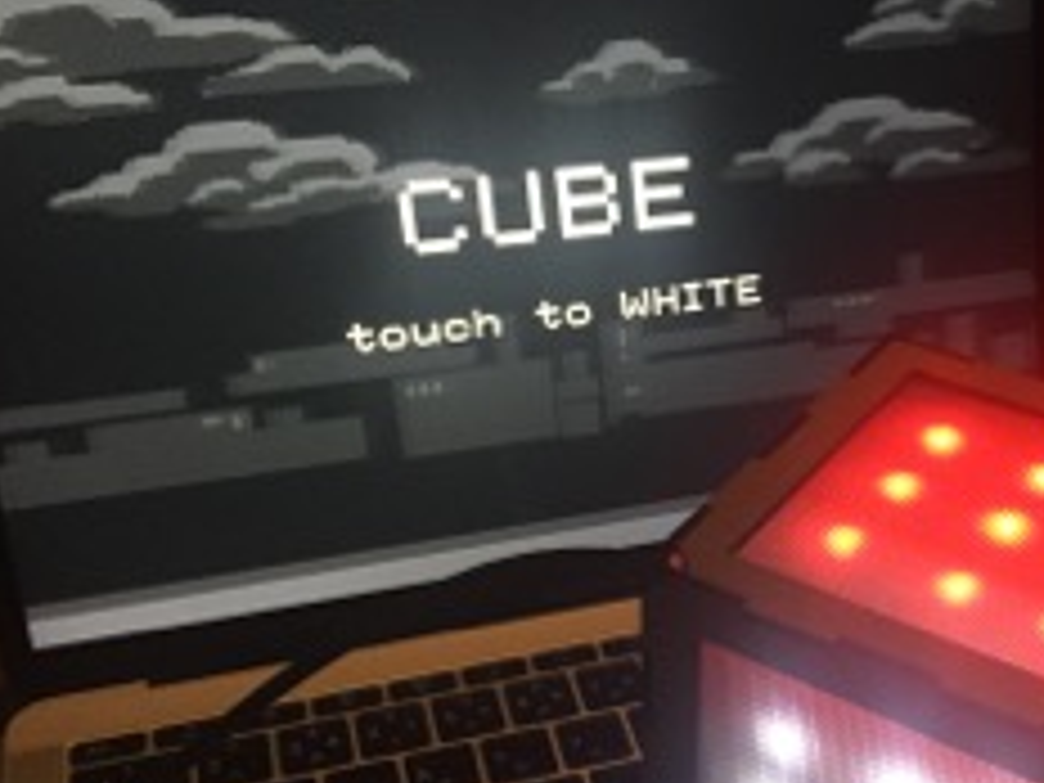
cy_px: 518
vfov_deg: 28.9
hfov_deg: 37.0
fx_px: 1508
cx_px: 814
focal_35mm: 50
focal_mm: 4.15
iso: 250
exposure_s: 1/20
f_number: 2.2
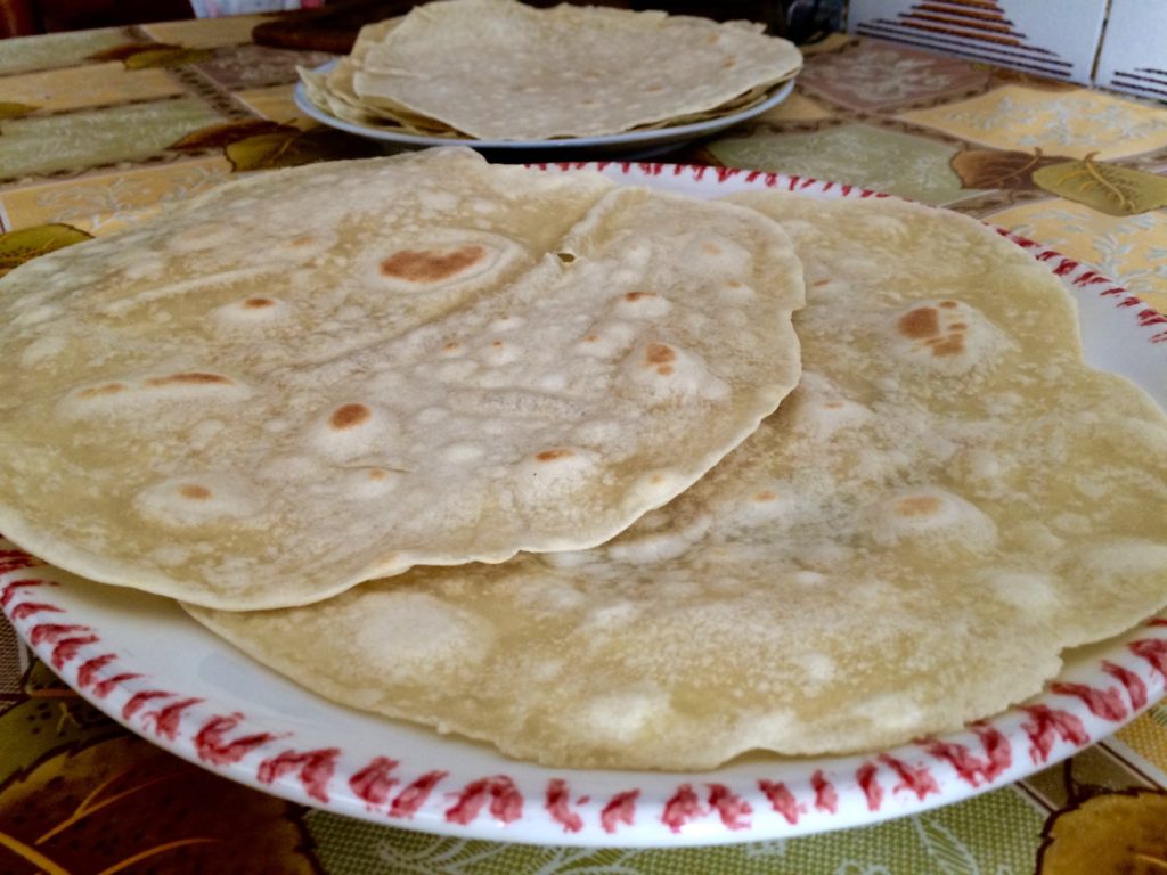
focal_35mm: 29
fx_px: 978
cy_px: 438
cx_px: 584
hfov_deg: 61.7
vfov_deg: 48.2
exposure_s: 1/30
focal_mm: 4.15
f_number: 2.2
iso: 125
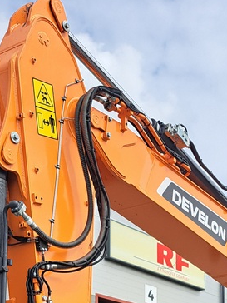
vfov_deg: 24.7
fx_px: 612
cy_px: 378
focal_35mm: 70
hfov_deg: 20.7
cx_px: 189
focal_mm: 5.23
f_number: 1.8
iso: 50
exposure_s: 1/1443
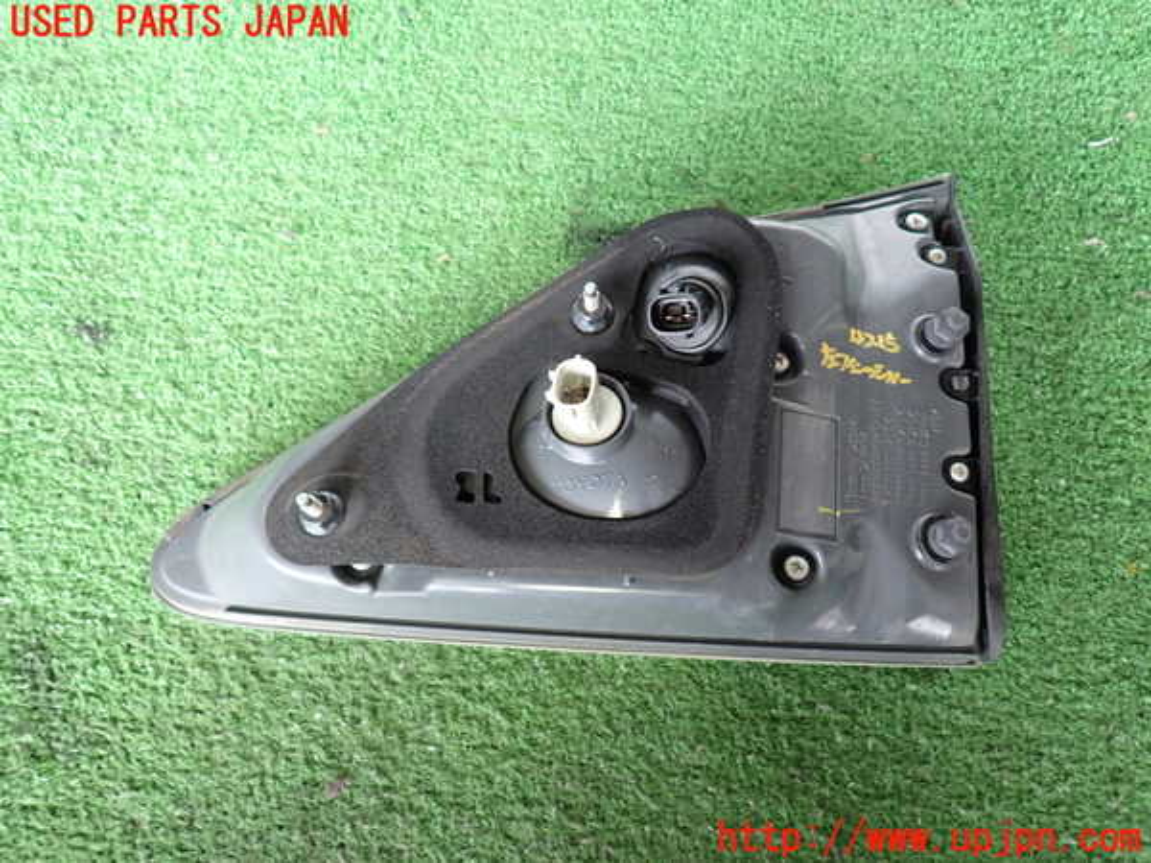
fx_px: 831
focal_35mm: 25
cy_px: 432
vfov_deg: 54.9
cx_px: 576
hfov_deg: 69.4
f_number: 2
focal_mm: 4.5
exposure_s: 1/30
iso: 200
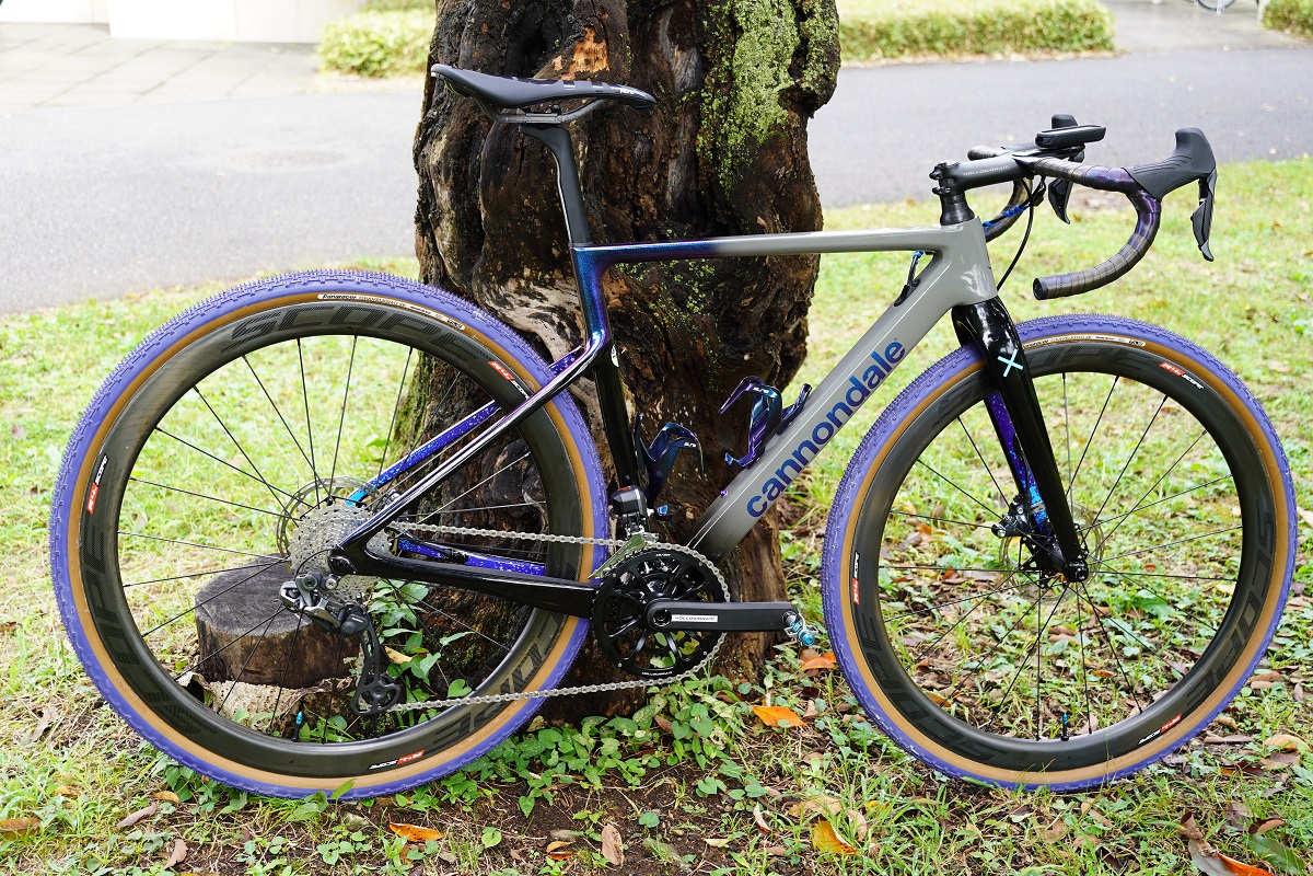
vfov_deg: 29.9
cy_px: 438
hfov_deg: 43.6
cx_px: 656
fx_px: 1641
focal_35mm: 45
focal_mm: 45
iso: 160
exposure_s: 1/60
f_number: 5.6
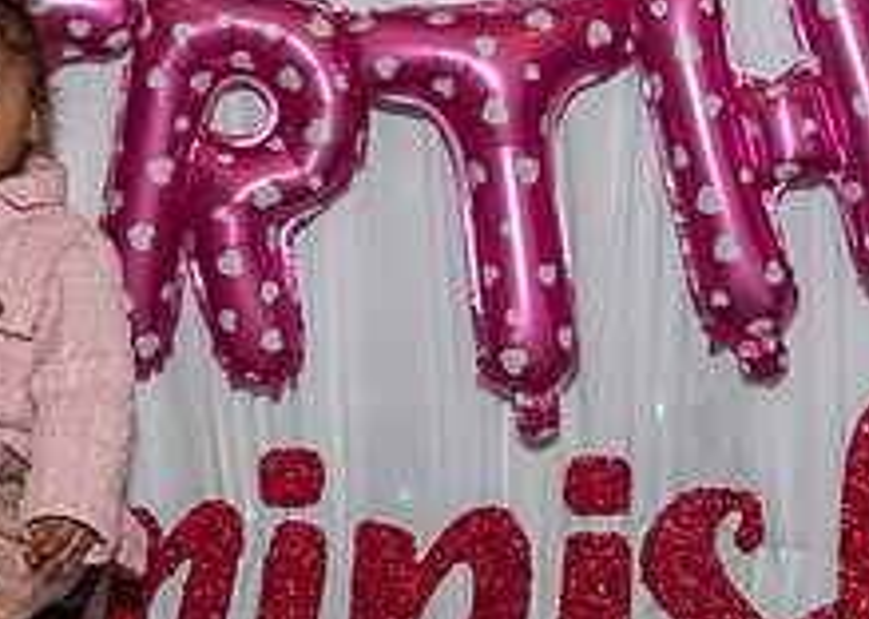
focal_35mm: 94
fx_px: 2318
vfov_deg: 15.2
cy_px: 231
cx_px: 254
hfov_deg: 21.1
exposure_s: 1/250
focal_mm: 20
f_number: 7.1
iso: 640
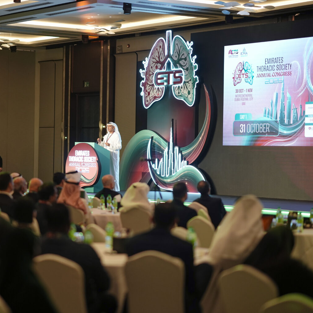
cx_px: 89
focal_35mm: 109
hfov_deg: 15.9
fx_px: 1115
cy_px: 156
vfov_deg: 16.0
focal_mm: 85
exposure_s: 1/250
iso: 640
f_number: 1.4
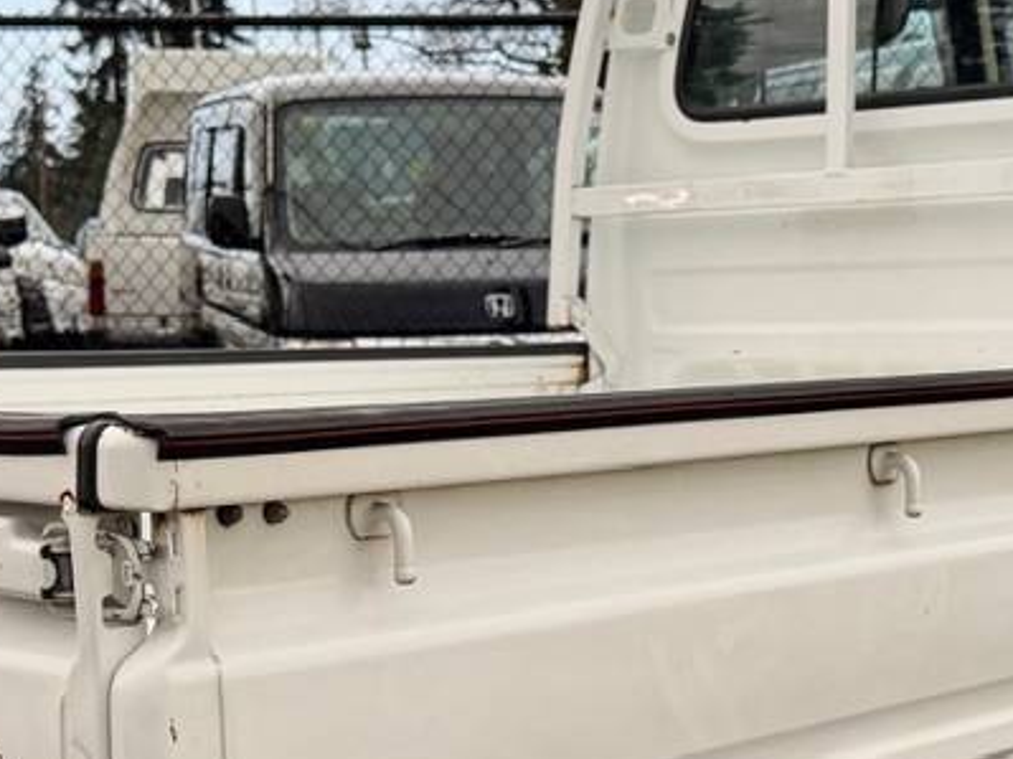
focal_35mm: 77
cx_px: 531
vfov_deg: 18.8
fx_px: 2253
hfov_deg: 25.3
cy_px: 675
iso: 125
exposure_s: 1/121
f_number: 1.78
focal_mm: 6.76
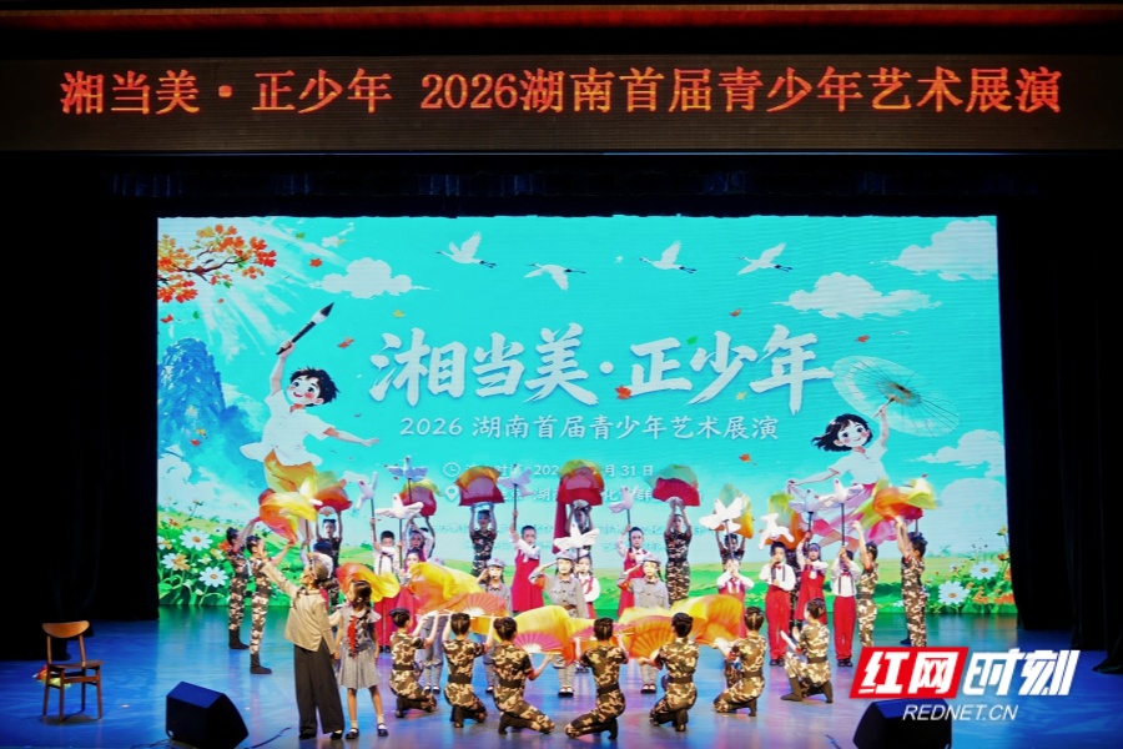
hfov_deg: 46.4
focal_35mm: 42
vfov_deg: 31.9
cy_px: 374
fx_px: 1310
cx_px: 562
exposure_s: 1/50
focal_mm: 28
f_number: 2.8
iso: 125
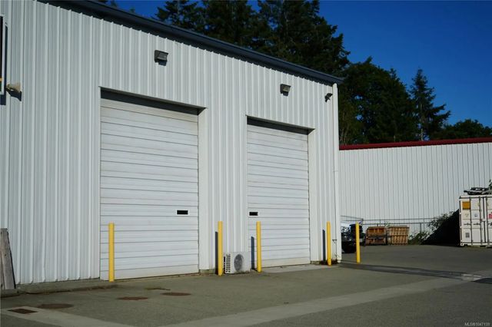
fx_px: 738
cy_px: 164
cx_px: 246
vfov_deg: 25.0
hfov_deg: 36.9
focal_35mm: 54
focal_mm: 54
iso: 100
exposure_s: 1/2000
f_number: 5.6
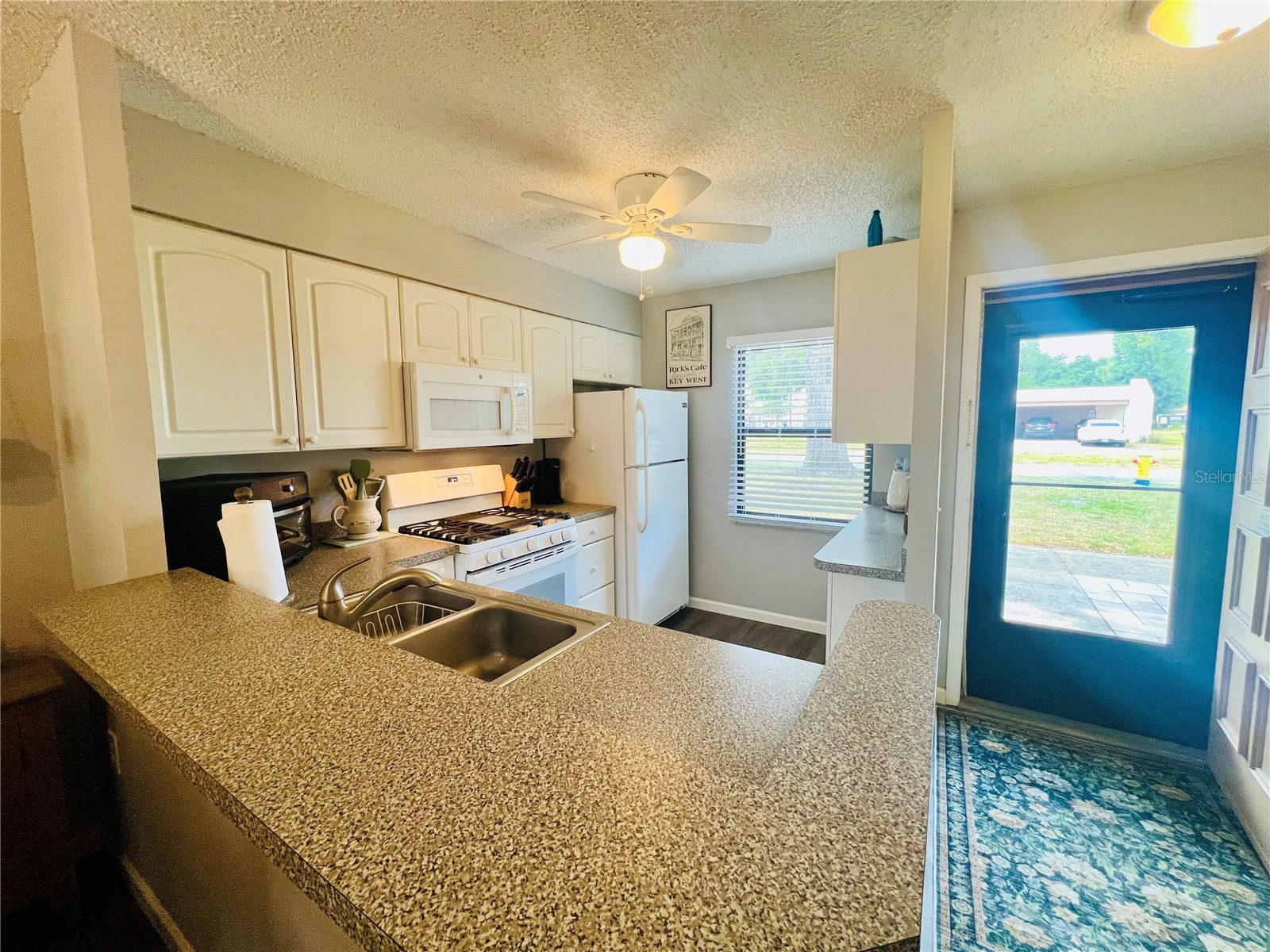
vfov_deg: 89.9
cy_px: 476
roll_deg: +0.7
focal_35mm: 13
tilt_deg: -6.3
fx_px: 477
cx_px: 635
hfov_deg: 106.2
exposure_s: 1/120
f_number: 1.8
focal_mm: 1.57
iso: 125
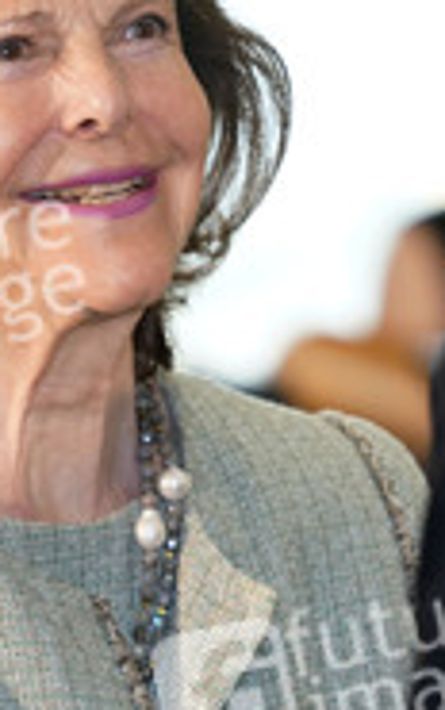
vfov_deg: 4.8
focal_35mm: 440
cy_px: 484
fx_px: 8518
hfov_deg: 3.0
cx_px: 0
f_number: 4
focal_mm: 200
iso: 1250
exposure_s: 1/250
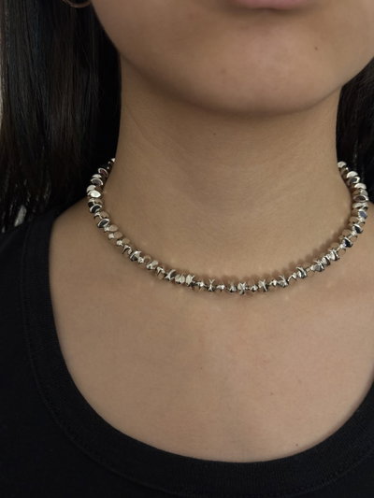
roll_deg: -0.6
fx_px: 691
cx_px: 187
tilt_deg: -6.4
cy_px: 249
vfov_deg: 39.6
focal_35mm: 48
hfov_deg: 30.3
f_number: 1.78
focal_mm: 6.76
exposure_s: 1/33
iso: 400
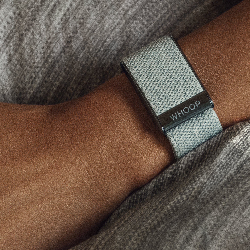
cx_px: 199
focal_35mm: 713
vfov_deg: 2.5
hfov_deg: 2.5
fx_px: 5826
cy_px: -30
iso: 1250
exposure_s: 1/160
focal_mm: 200
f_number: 4
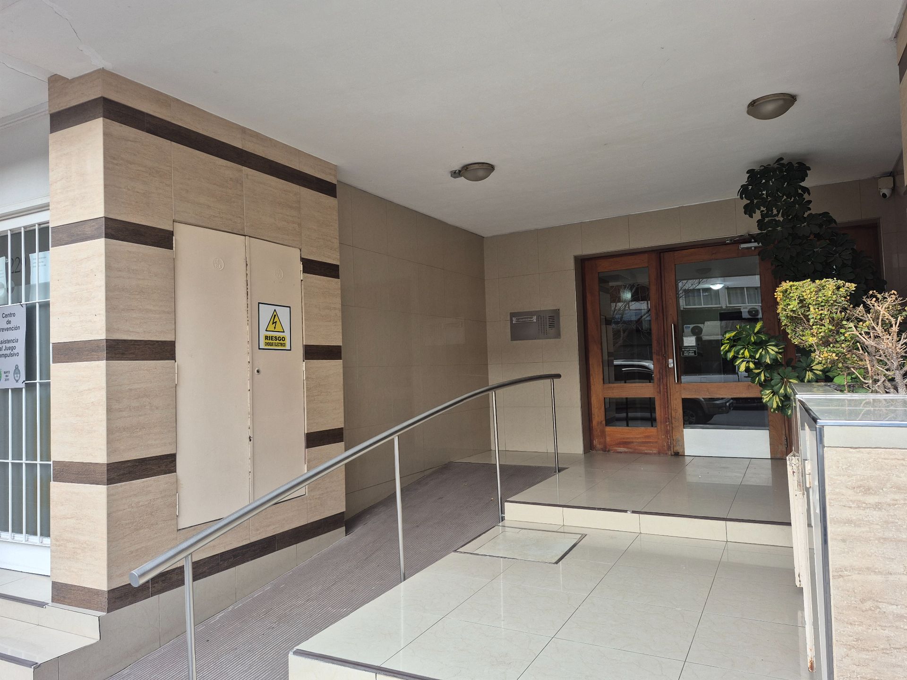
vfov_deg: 58.9
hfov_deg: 73.9
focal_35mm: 23
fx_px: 603
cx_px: 454
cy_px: 340
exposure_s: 1/180
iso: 64
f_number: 1.8
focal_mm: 5.4
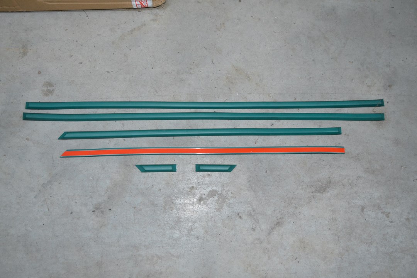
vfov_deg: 36.9
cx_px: 208
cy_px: 139
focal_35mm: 36
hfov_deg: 53.1
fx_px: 417
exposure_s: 1/60
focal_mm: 24
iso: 1400
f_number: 4
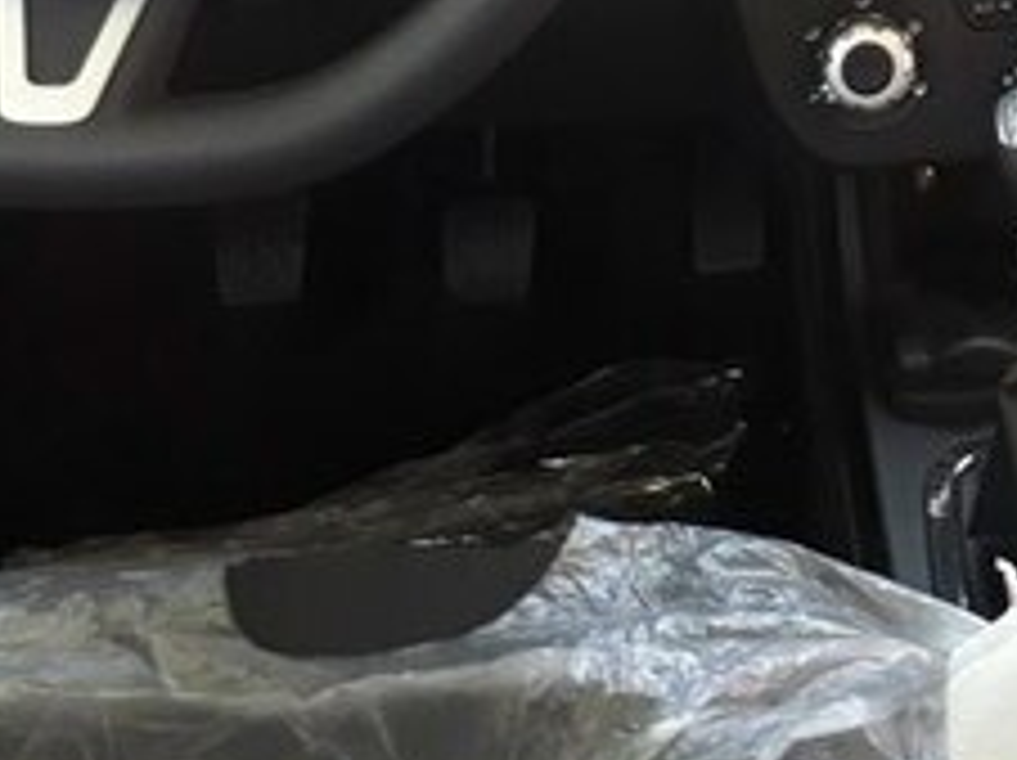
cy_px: -295
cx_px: 1044
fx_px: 2319
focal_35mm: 79
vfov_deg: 17.2
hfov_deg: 23.6
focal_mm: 3.6
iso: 64
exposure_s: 1/33
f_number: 1.9
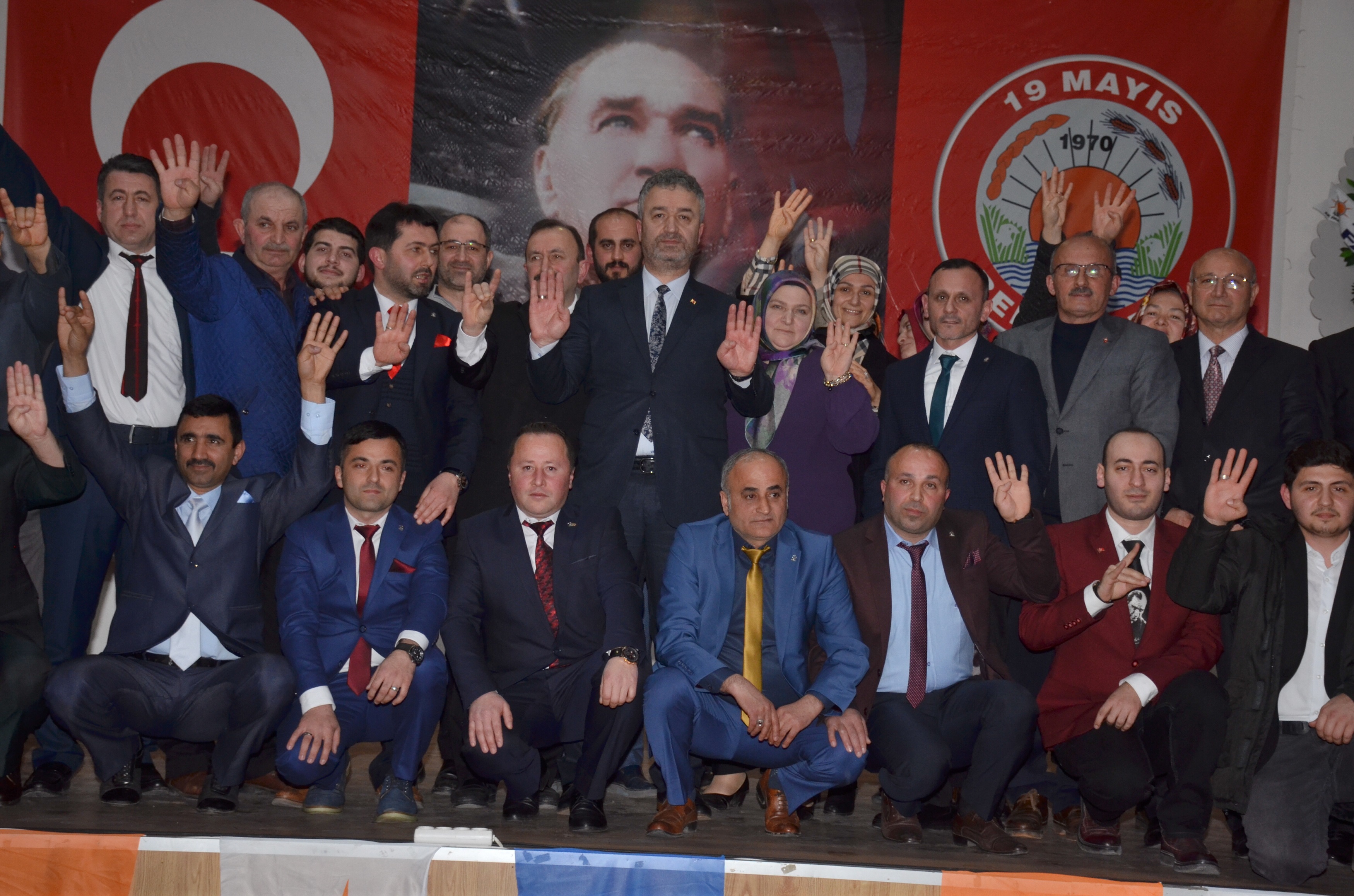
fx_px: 2139
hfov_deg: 35.1
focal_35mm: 57
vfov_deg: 23.7
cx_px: 677
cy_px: 448
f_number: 5.6
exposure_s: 1/60
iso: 400
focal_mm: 38
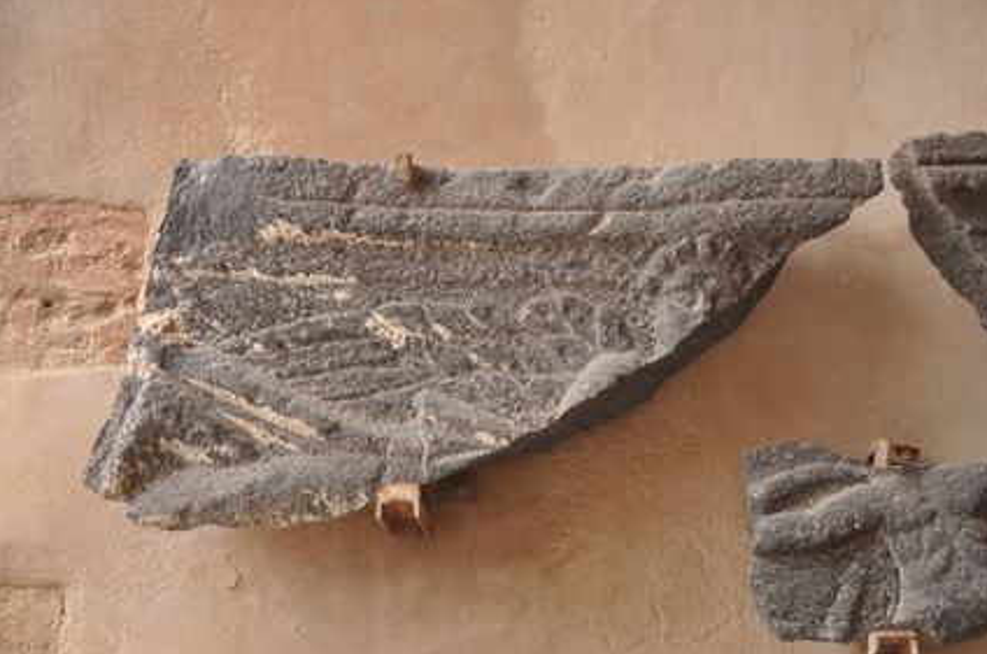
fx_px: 2217
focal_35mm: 81
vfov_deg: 16.8
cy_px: 330
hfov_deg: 25.1
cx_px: 505
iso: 200
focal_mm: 52
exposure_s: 1/80
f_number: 4.8
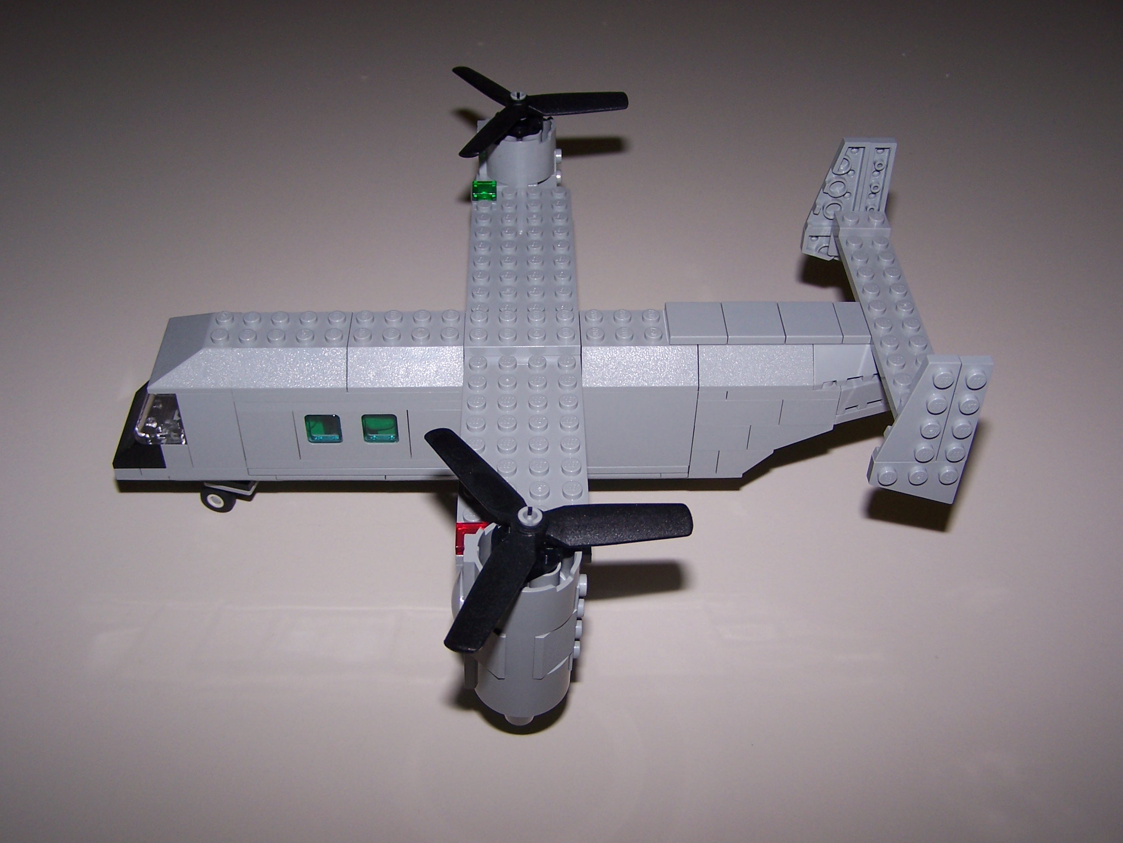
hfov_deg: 49.0
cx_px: 562
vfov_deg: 37.7
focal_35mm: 38
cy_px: 422
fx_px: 1233
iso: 80
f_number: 2.8
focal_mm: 6.3
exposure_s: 1/60
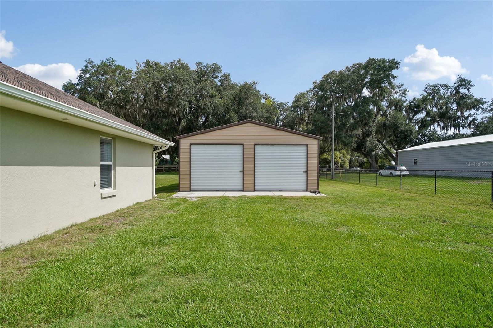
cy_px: 164
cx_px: 246
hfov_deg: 81.2
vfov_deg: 59.5
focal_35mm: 21
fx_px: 288
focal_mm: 14
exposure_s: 1/200
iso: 100
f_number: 8
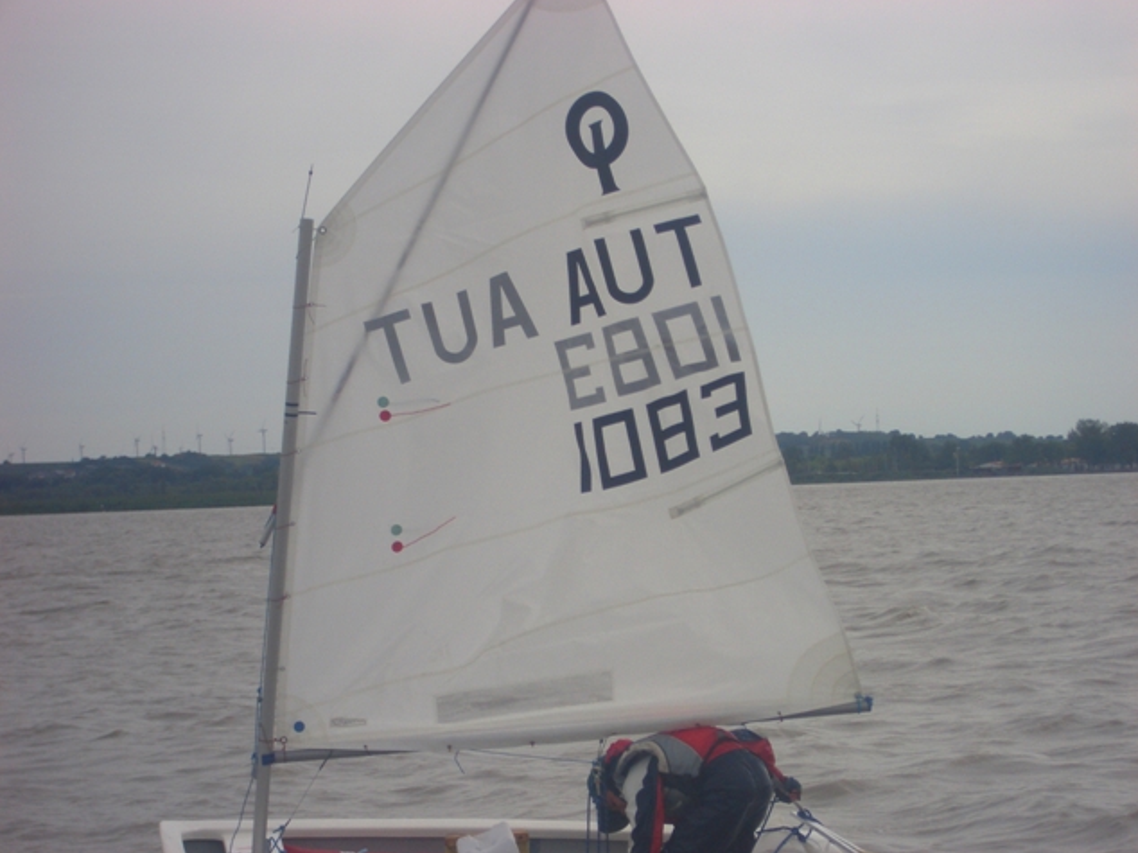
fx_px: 3483
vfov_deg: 14.0
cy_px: 426
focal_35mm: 106
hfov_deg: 18.6
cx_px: 567
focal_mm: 17.4
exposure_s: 1/800
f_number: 4.8
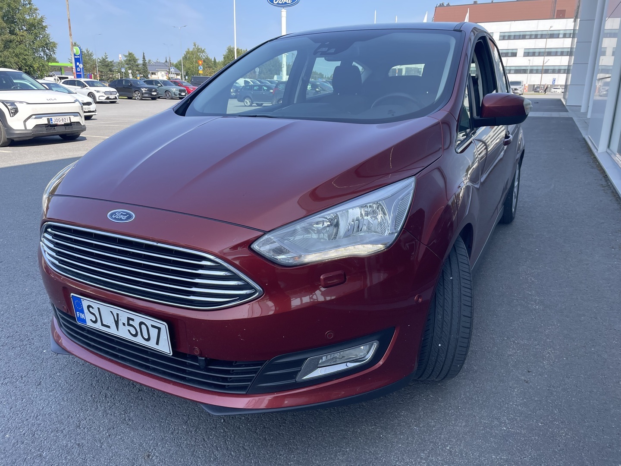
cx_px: 310
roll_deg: -0.3
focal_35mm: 26
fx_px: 466
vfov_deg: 53.1
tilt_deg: -16.9
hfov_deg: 67.3
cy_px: 233
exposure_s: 1/734
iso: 32
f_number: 1.6
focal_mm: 4.2
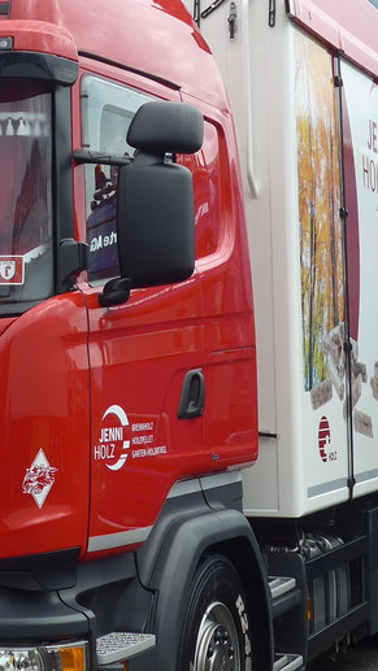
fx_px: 1532
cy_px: 323
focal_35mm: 86
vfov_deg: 24.7
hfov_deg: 13.7
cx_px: -49
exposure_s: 1/400
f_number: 2.8
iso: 80
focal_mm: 7
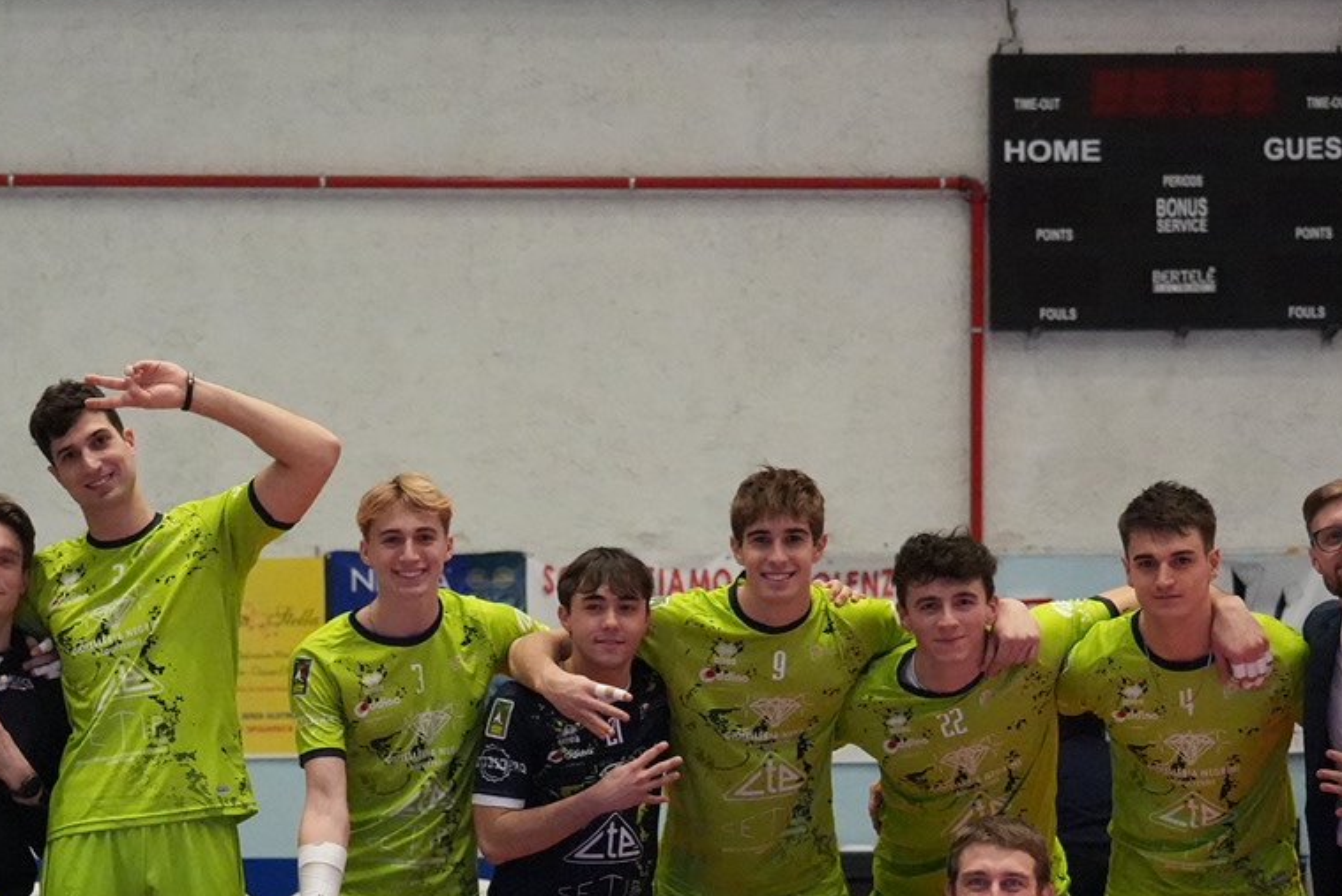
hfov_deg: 20.7
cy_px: 903
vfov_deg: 13.8
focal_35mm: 98
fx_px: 3655
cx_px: 389
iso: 12800
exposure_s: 1/2000
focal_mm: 46
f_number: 4
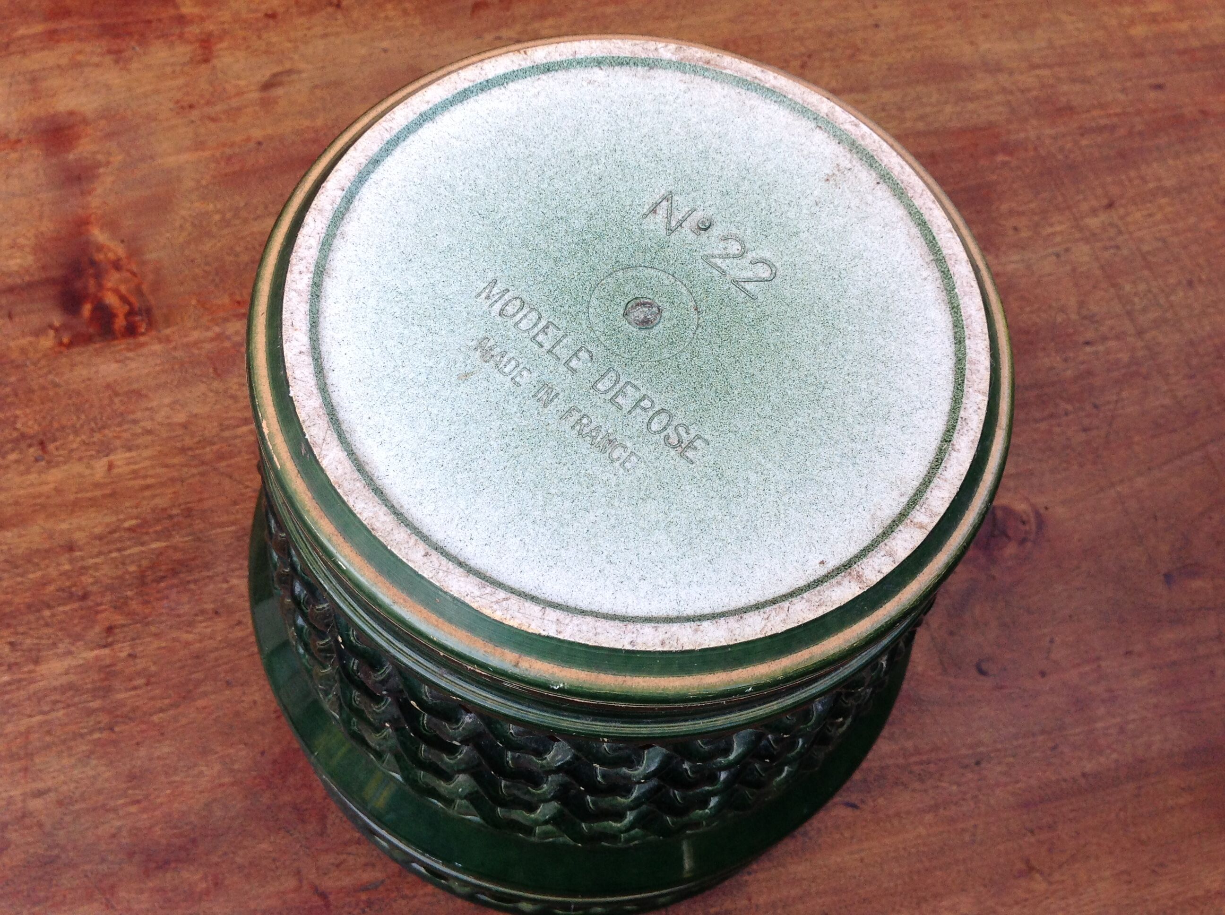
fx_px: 1237
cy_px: 458
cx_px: 612
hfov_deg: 52.7
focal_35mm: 35
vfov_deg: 40.6
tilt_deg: -65.3
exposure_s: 1/120
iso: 80
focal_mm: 4.28
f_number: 2.4
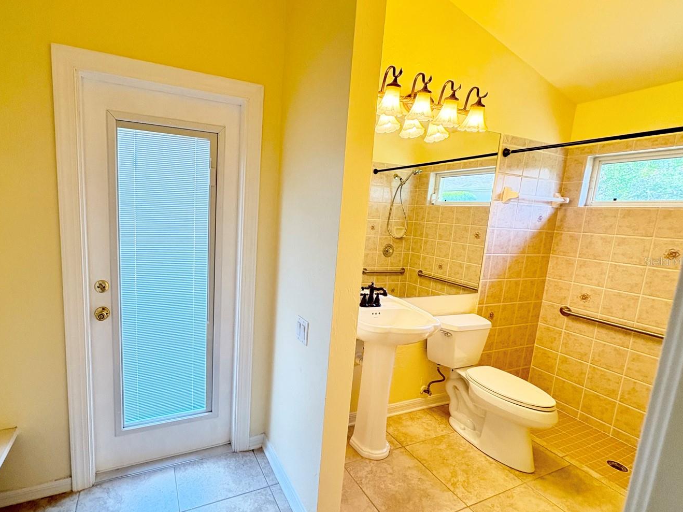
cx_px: 279
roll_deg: -2.4
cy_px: 261
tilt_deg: -8.3
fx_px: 335
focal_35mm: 17
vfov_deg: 74.7
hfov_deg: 90.1
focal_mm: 2.22
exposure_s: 1/120
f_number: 2.2
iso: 400
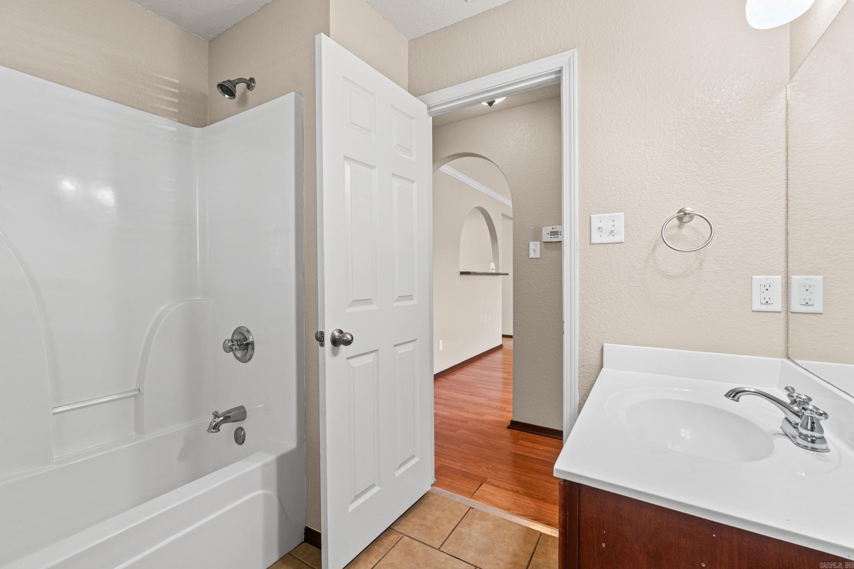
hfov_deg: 100.4
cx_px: 427
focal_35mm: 15
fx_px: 356
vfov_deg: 77.3
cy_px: 284
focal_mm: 10
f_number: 9
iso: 250
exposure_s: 1/1.25
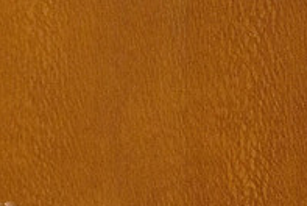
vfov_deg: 1.5
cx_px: -100
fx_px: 7908
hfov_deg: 2.2
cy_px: 215
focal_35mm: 926
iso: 12800
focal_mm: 210
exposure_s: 1/250
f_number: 5.3
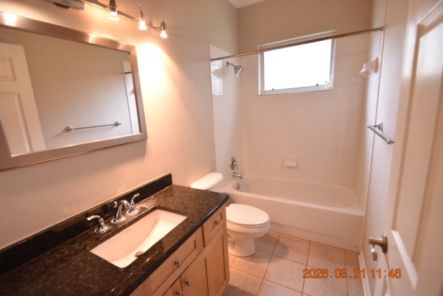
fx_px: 185
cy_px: 148
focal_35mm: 15
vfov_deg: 77.3
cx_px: 222
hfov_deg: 100.4
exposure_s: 1/60
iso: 1000
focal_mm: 10
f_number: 3.5
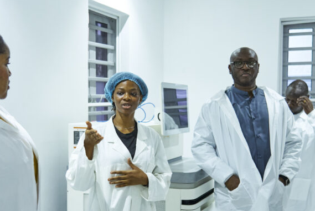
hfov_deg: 36.9
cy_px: 134
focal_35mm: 54
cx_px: 156
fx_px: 473
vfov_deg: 25.0
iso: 5000
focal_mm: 40
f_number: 4
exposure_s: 1/100
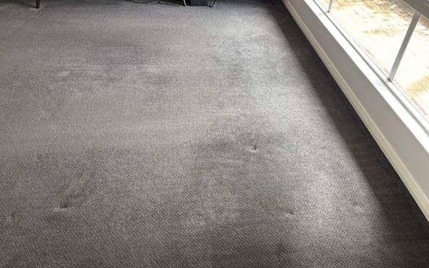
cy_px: 108
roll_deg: +0.5
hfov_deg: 66.5
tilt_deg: -38.9
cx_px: 216
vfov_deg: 44.3
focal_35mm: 28
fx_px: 327
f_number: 1.6
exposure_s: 1/122
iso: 80
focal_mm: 5.96
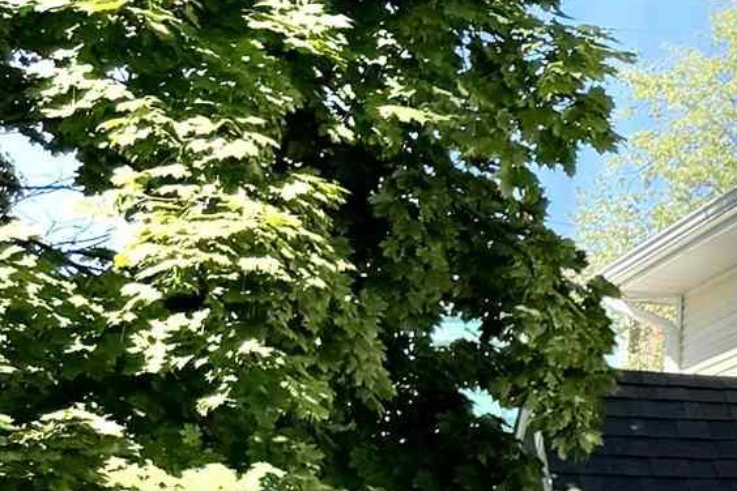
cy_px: 465
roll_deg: +0.1
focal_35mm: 136
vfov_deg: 10.0
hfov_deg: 11.5
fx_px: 2784
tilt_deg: +5.0
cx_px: 1944
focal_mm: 6.76
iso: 80
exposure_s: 1/1923
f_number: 1.78
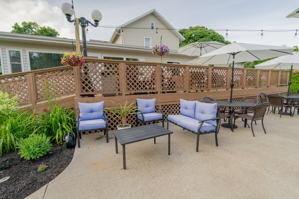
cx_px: 150
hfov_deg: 96.7
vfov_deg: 73.7
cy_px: 100
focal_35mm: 16
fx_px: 133
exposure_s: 1/8000
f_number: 1.8
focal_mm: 16
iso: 100
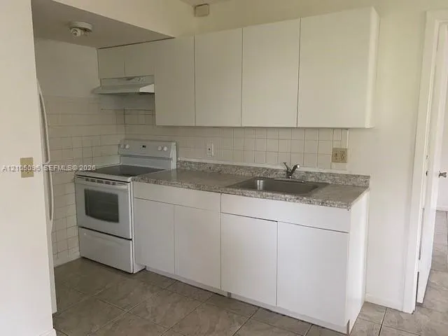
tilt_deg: -8.0
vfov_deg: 53.1
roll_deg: +0.1
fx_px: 336
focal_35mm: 26
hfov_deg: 67.3
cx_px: 224
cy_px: 168
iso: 500
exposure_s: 1/60
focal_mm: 4.25
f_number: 1.8
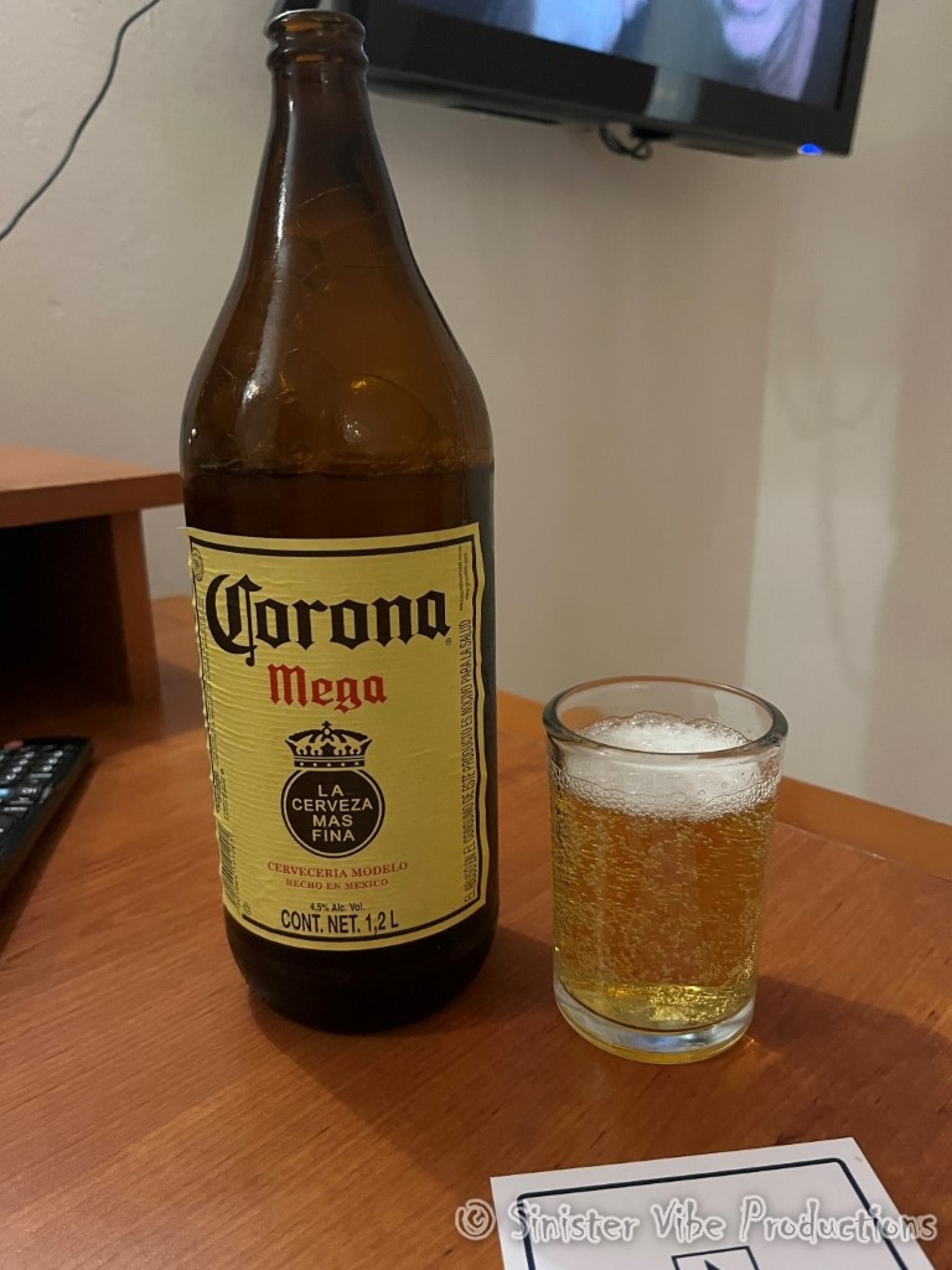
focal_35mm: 26
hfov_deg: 53.1
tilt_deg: -16.2
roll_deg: +0.2
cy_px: 635
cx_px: 476
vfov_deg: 67.3
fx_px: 953
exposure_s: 1/30
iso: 800
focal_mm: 5.1
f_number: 1.6
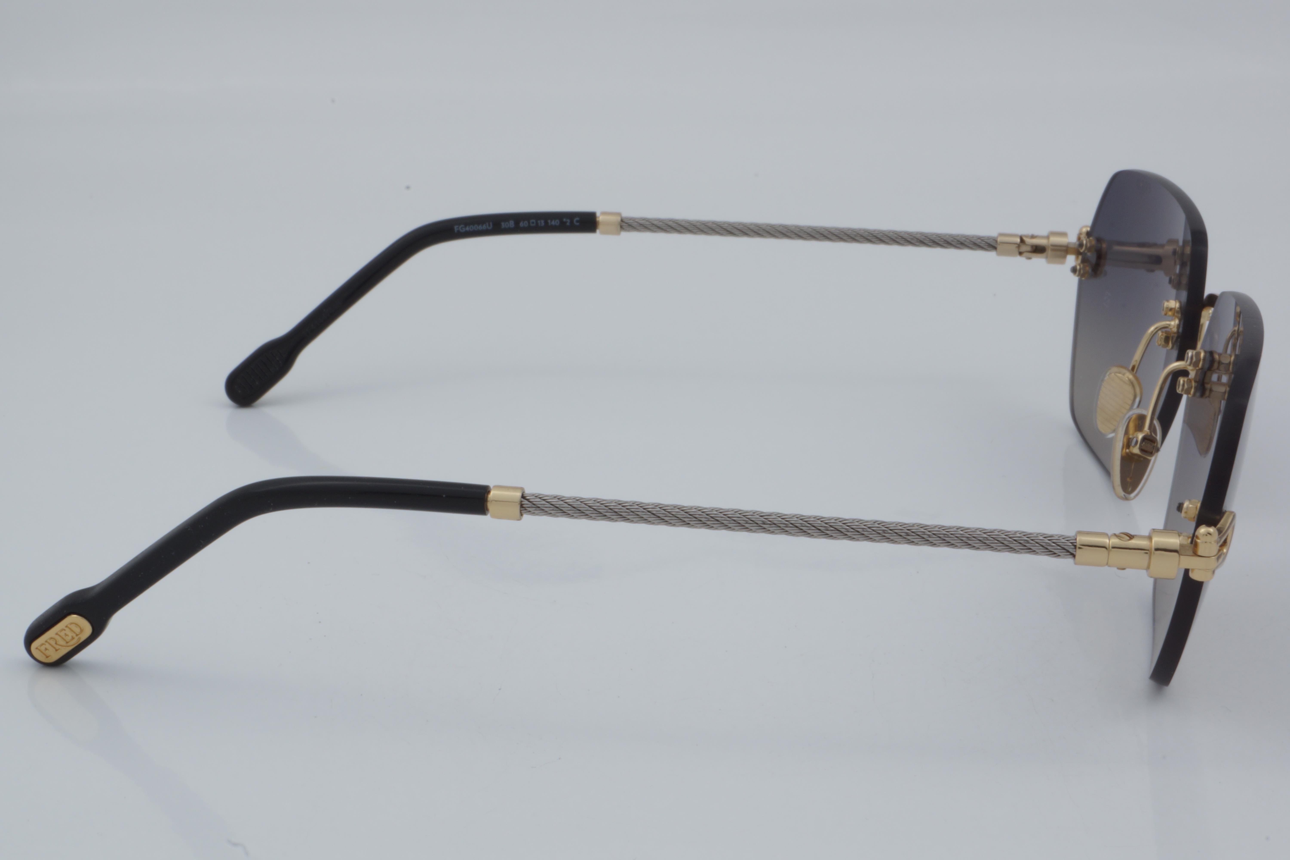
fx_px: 2687
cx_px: 645
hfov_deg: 27.0
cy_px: 430
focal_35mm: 75
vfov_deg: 18.2
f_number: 32
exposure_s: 1/4
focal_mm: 50
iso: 100
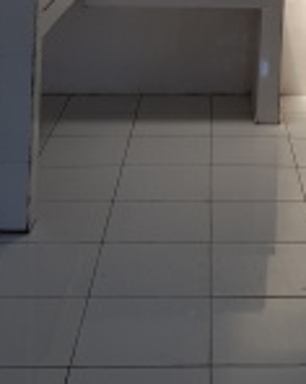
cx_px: 287
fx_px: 896
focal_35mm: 79
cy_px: -130
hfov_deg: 19.0
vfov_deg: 21.6
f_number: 1.7
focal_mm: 4.2
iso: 40
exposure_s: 1/162
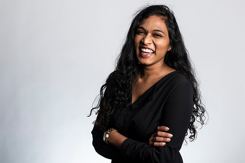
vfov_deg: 19.9
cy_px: 70
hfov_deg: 29.4
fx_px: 466
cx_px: 148
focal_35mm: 68
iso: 80
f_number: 6.3
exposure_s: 1/200
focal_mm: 50
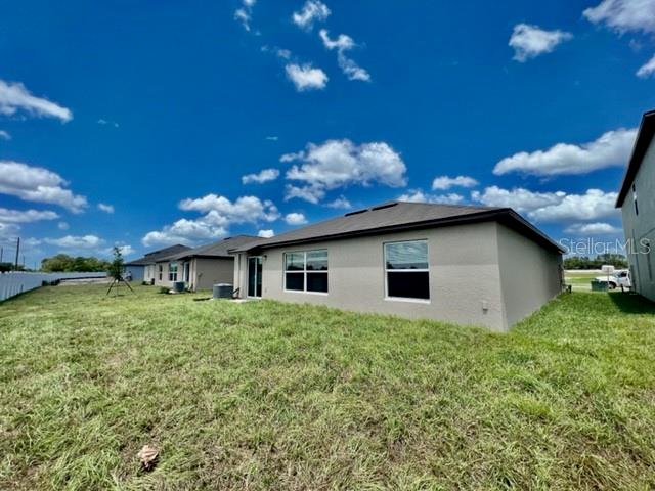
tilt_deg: +5.2
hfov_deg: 106.2
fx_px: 246
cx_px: 328
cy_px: 246
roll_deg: -0.2
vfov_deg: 89.9
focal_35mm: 13
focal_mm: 1.57
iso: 32
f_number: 1.8
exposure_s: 1/1876
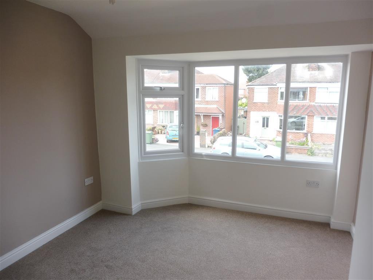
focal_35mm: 24
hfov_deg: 71.6
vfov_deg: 56.8
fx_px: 259
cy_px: 140
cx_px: 186
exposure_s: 1/100
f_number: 3.3
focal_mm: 4.3
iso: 100
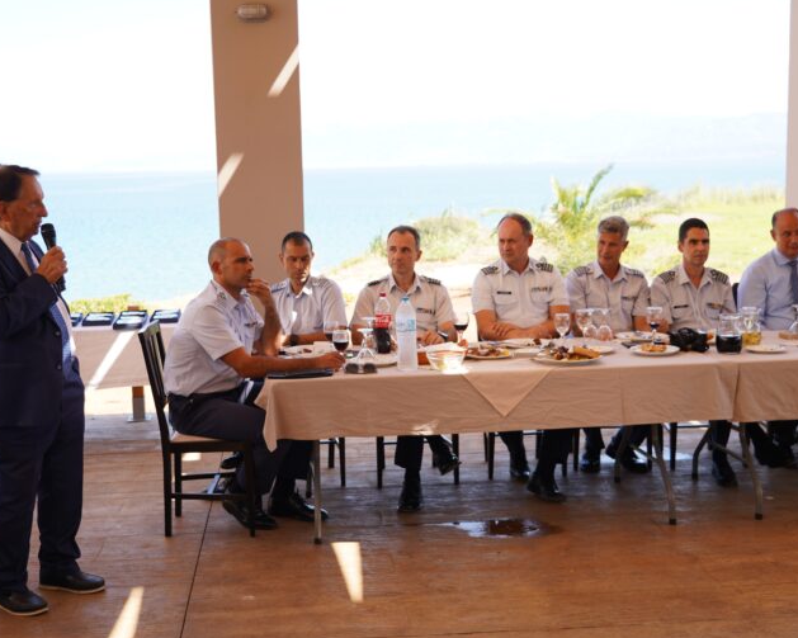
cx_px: 367
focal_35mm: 39
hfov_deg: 46.8
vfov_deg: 38.2
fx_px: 921
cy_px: 319
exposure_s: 1/250
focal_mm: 34
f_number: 4
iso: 125
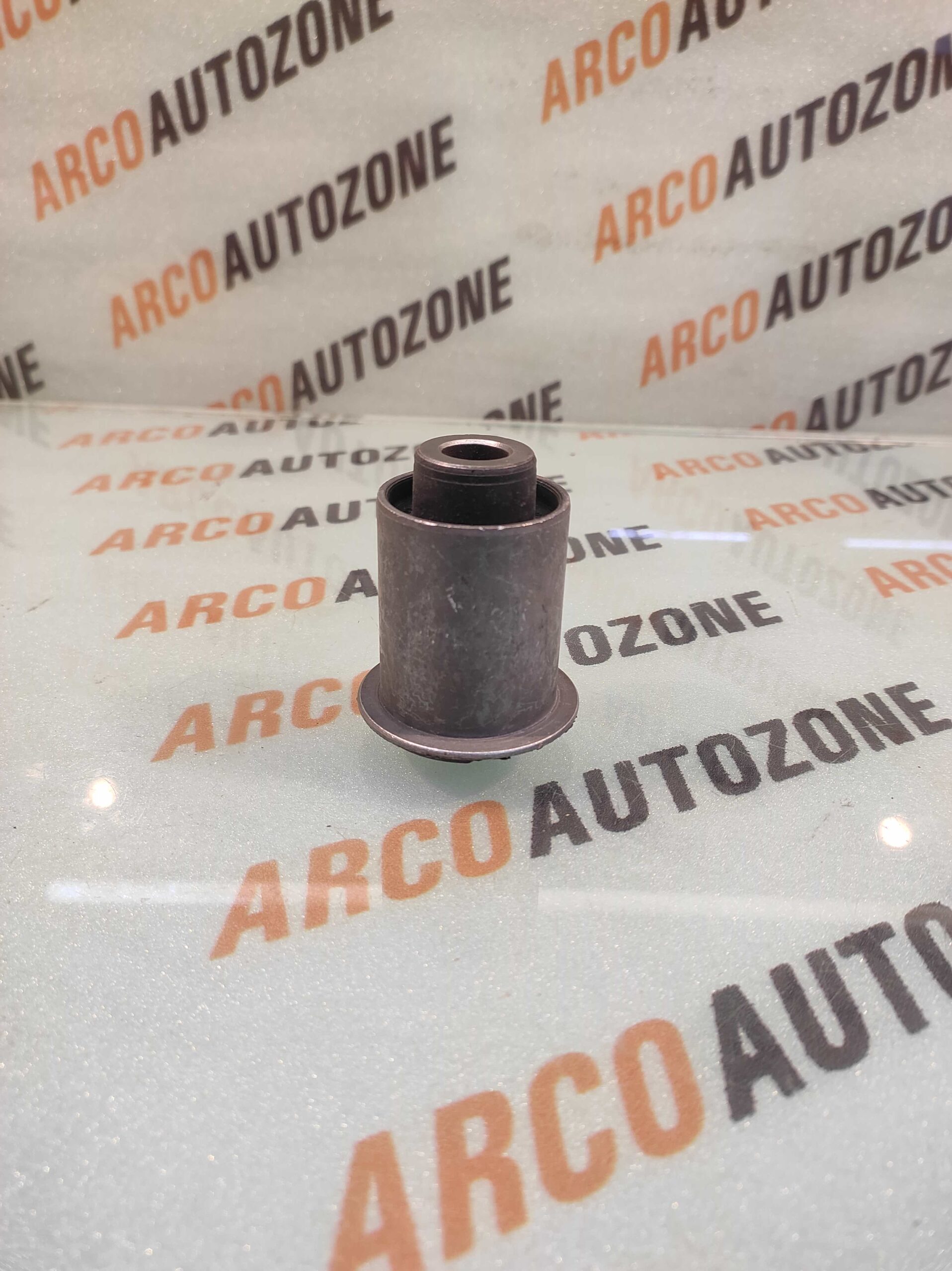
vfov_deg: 91.1
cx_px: 476
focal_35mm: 17
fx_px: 624
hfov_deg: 74.7
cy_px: 636
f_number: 1.79
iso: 201
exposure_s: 1/33
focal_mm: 4.74
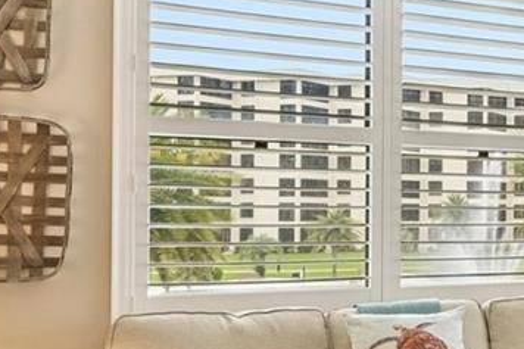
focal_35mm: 63
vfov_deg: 21.5
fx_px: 917
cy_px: 202
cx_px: 807
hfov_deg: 24.2
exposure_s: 1/80
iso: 400
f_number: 8
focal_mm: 14
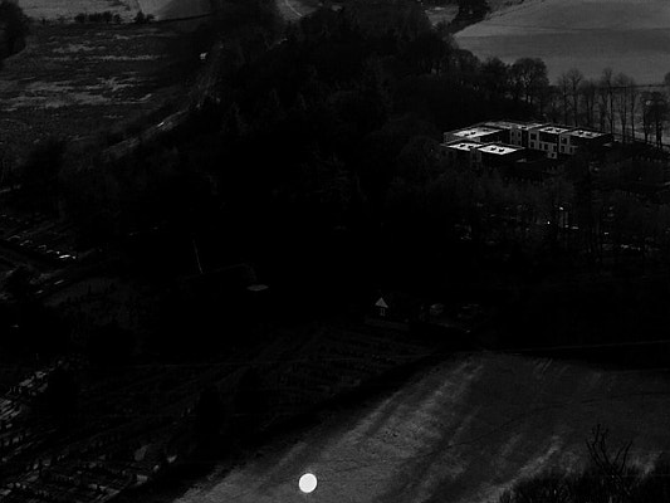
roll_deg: -1.6
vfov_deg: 16.4
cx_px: 642
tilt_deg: -6.7
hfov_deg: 21.8
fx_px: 1684
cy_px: -79
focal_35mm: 87
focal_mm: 4.15
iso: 25
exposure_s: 1/7692
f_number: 2.2
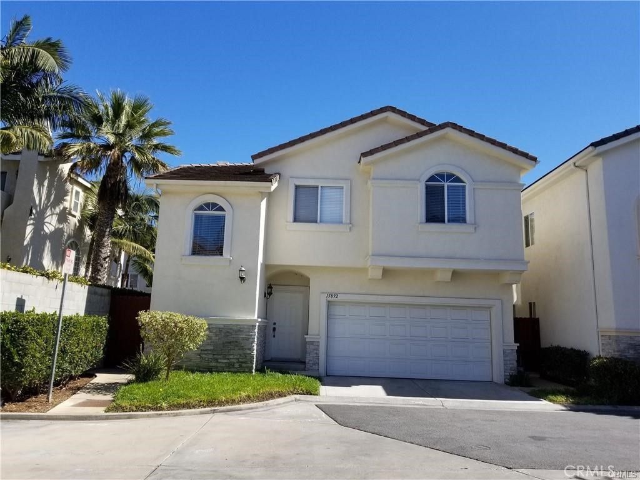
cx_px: 320
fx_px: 481
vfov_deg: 53.1
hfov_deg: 67.3
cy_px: 240
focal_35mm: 26
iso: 50
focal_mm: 4.25
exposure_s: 1/2048
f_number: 1.7
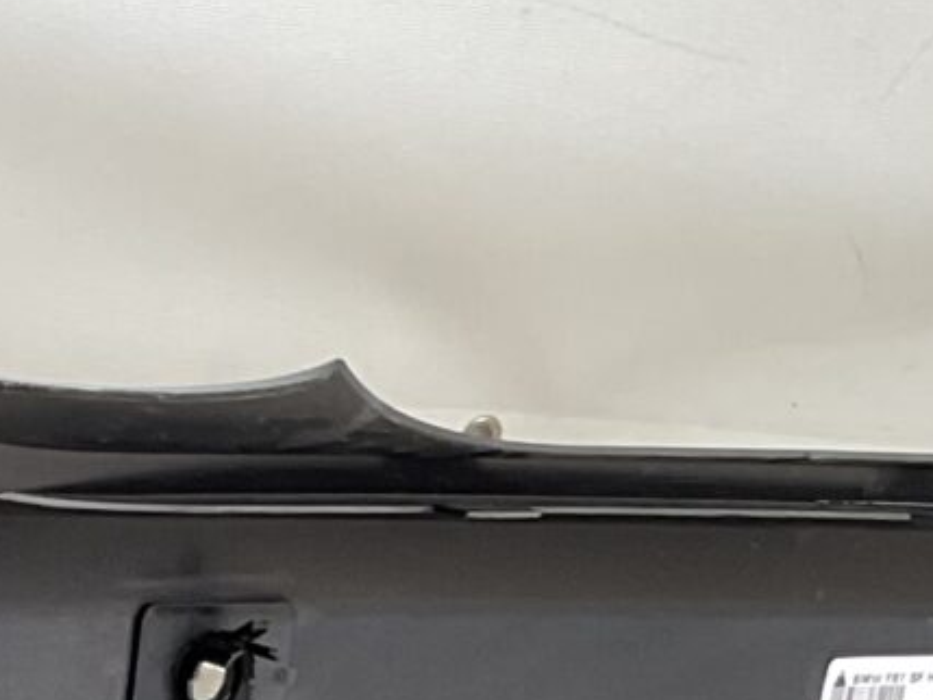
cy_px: 1565
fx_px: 4664
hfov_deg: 11.3
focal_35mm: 173
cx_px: -50
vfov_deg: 8.0
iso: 25
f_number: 1.8
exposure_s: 1/120
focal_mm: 3
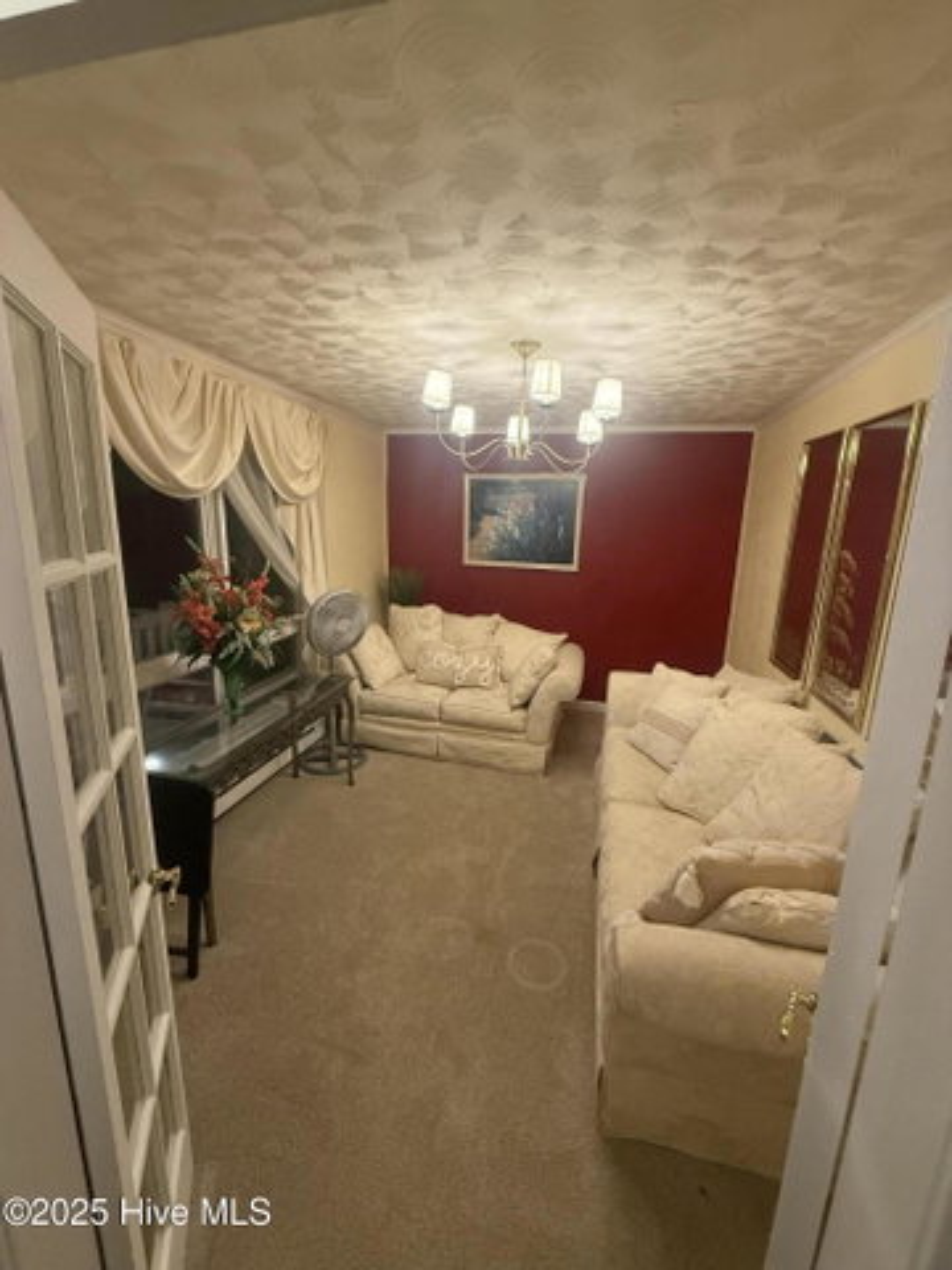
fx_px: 513
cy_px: 635
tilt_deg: -12.1
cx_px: 476
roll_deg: -1.7
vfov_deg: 102.1
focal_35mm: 14
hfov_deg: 85.7
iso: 400
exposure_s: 1/120
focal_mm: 2.22
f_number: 2.2
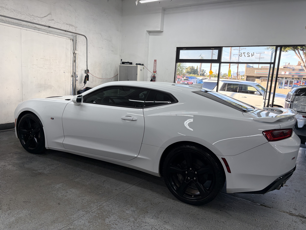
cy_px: 115
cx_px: 153
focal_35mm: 26
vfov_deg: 53.1
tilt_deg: -6.3
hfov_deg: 67.3
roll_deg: -3.0
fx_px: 230
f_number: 1.6
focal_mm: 5.96
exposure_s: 1/215
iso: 80
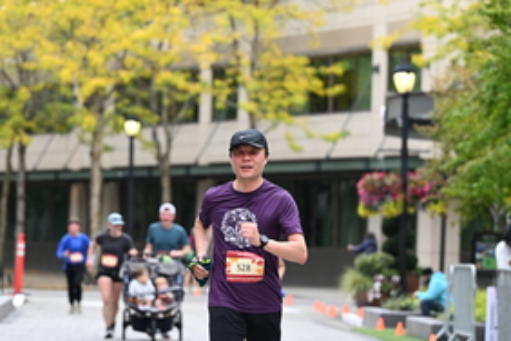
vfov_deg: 6.9
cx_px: 253
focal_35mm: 199
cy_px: 170
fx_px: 2824
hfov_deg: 10.3
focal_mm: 102
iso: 640
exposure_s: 1/2000
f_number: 2.8
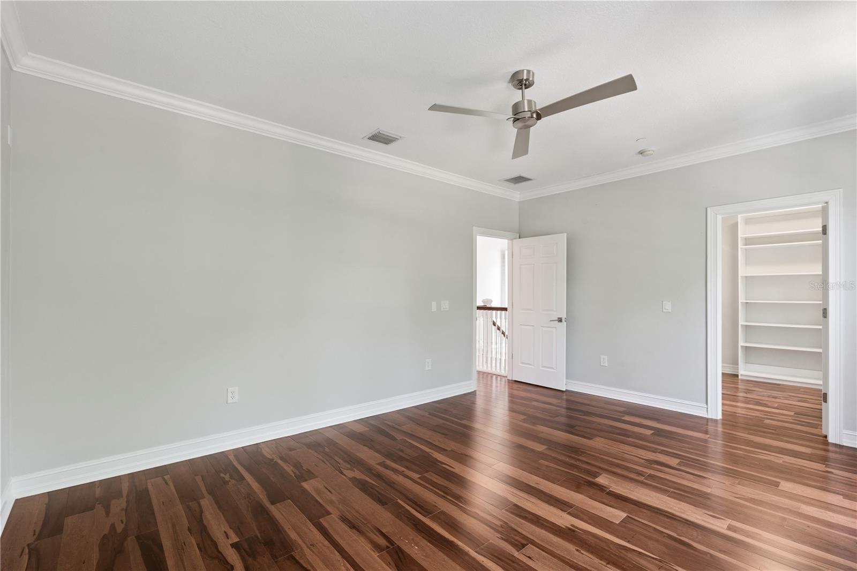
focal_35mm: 16
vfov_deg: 73.7
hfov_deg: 96.7
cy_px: 286
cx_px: 428
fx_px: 381
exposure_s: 1/5
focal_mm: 16
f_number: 13
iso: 320
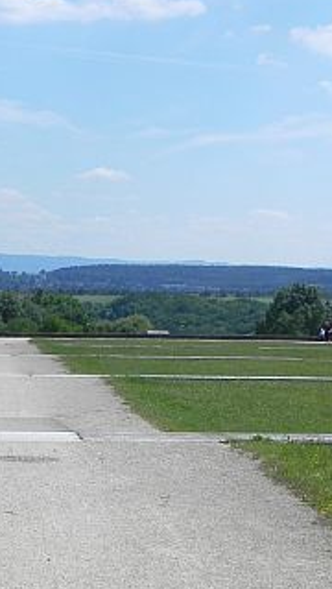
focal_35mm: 99
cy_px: 263
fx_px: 1546
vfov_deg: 21.5
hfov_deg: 12.3
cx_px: 188
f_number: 8
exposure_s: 1/556
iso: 160
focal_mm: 10.3
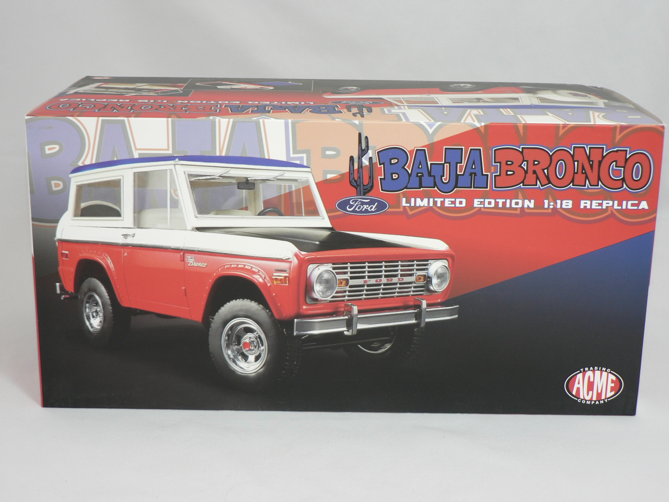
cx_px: 334
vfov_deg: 25.2
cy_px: 251
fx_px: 1121
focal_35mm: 58
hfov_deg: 33.2
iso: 80
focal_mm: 9.6
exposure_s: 1/60
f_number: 3.2
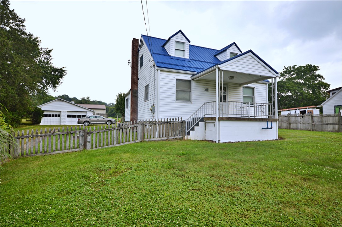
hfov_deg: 90.1
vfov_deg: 67.2
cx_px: 171
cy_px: 114
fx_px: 171
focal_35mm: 18
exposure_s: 1/160
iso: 100
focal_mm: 12
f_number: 6.3
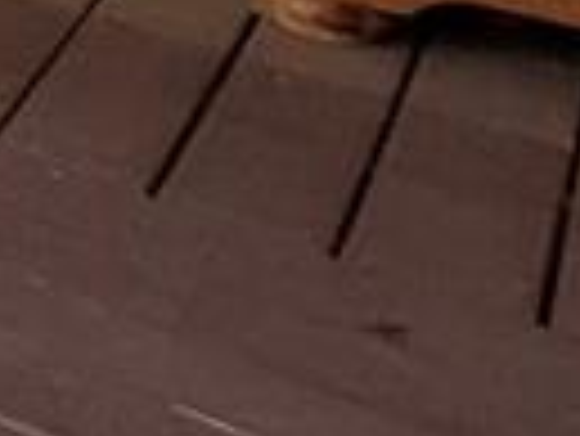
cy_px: -710
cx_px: -1637
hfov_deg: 8.7
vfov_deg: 10.7
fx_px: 1862
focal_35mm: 111
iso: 160
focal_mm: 2.22
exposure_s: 1/99
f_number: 2.2
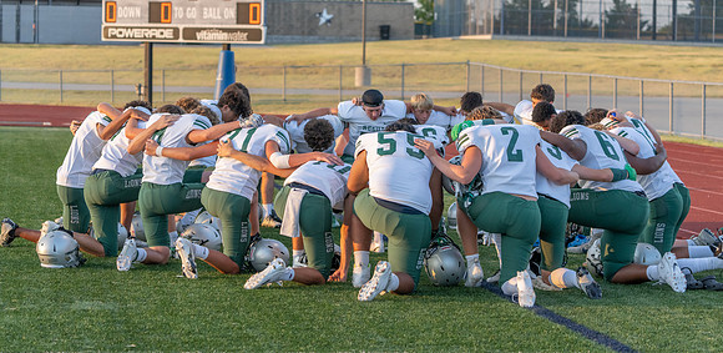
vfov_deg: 10.0
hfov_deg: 20.4
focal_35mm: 108
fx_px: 2013
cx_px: 361
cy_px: 172
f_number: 4.5
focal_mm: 100
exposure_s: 1/1000
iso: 1250
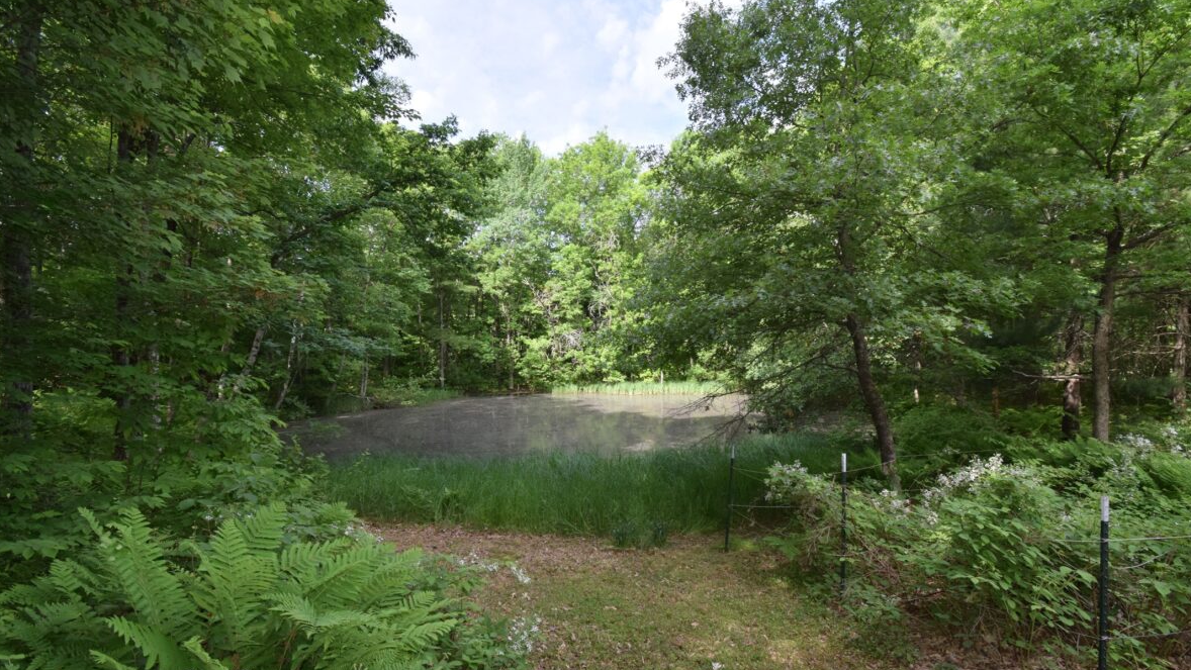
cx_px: 587
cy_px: 367
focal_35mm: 16
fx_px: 505
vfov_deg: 67.0
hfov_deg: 99.4
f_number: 10
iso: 320
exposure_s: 1/200
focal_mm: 10
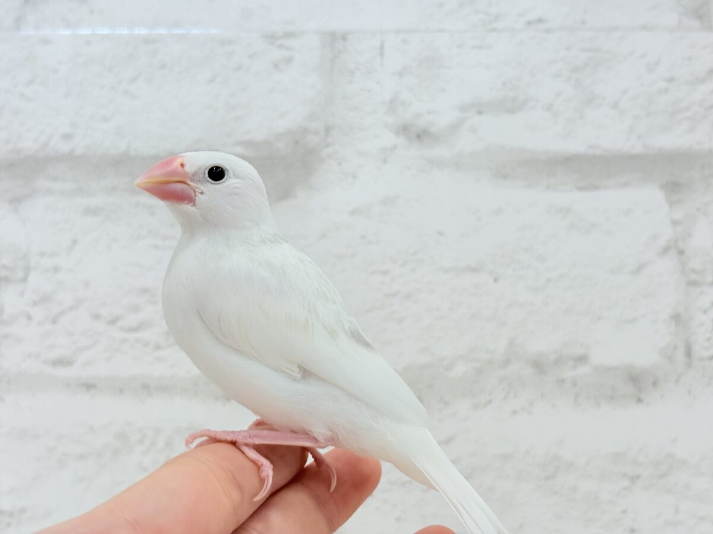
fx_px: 1071
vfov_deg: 28.0
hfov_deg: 36.8
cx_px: 356
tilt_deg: +0.5
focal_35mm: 52
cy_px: 267
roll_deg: +1.6
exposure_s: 1/100
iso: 50
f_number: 1.6
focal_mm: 5.96
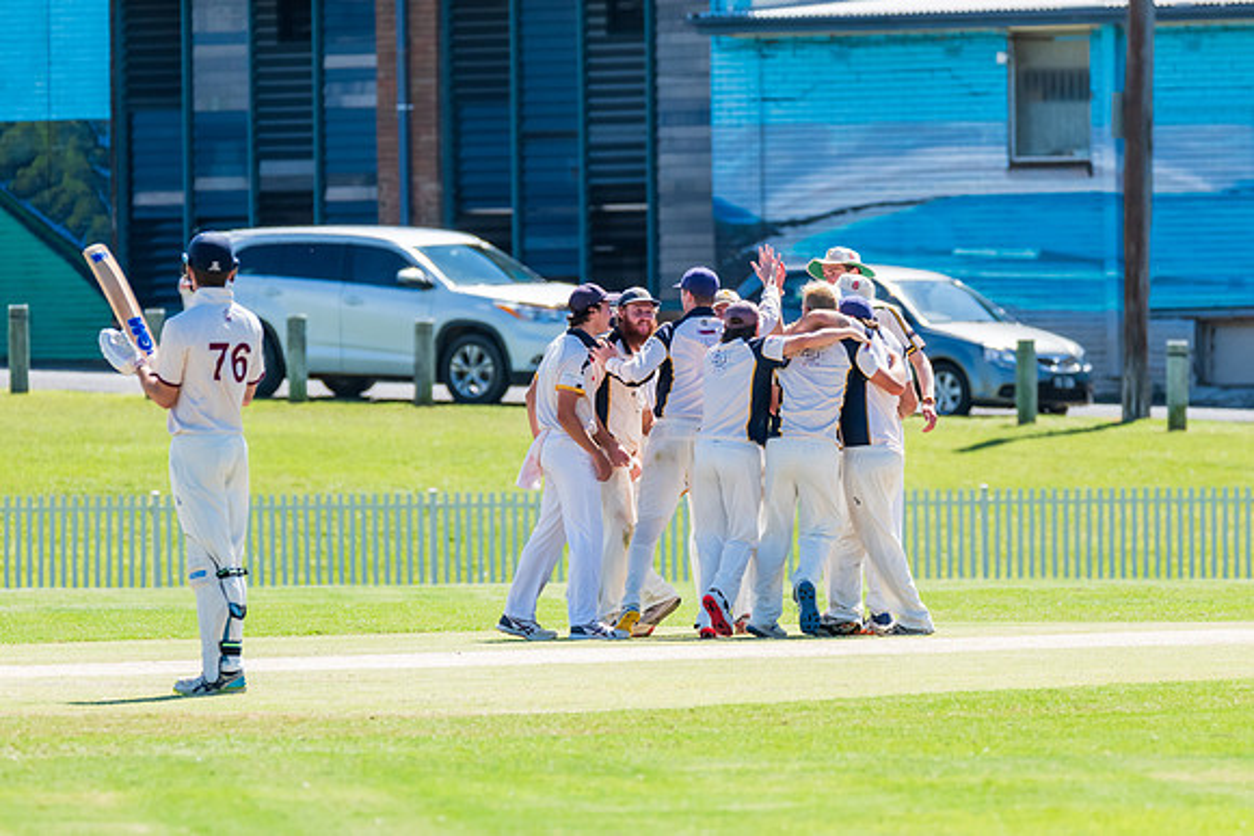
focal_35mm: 465
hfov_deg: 4.4
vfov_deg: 3.0
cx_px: 643
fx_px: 16208
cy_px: 428
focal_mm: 360
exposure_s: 1/2000
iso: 640
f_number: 6.3
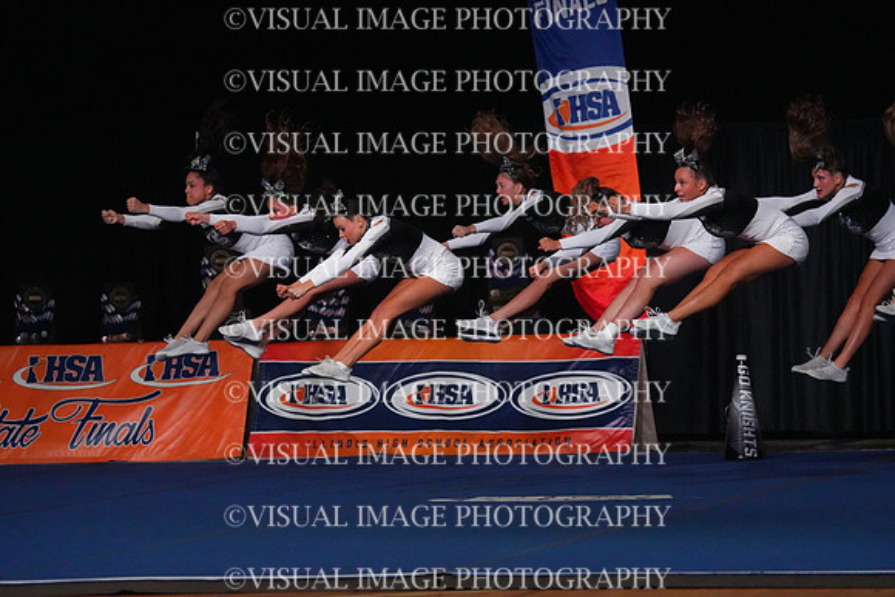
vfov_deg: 7.2
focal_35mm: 190
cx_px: 448
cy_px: 298
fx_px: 4724
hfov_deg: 10.8
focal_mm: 190
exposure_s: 1/1250
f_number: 5.6
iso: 16000
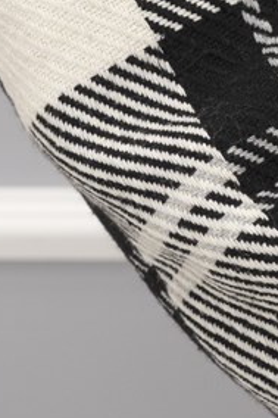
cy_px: -219
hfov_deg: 9.3
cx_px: 468
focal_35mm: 141
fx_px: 1635
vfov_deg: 13.6
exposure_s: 1/40
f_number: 7.1
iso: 500
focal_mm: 29
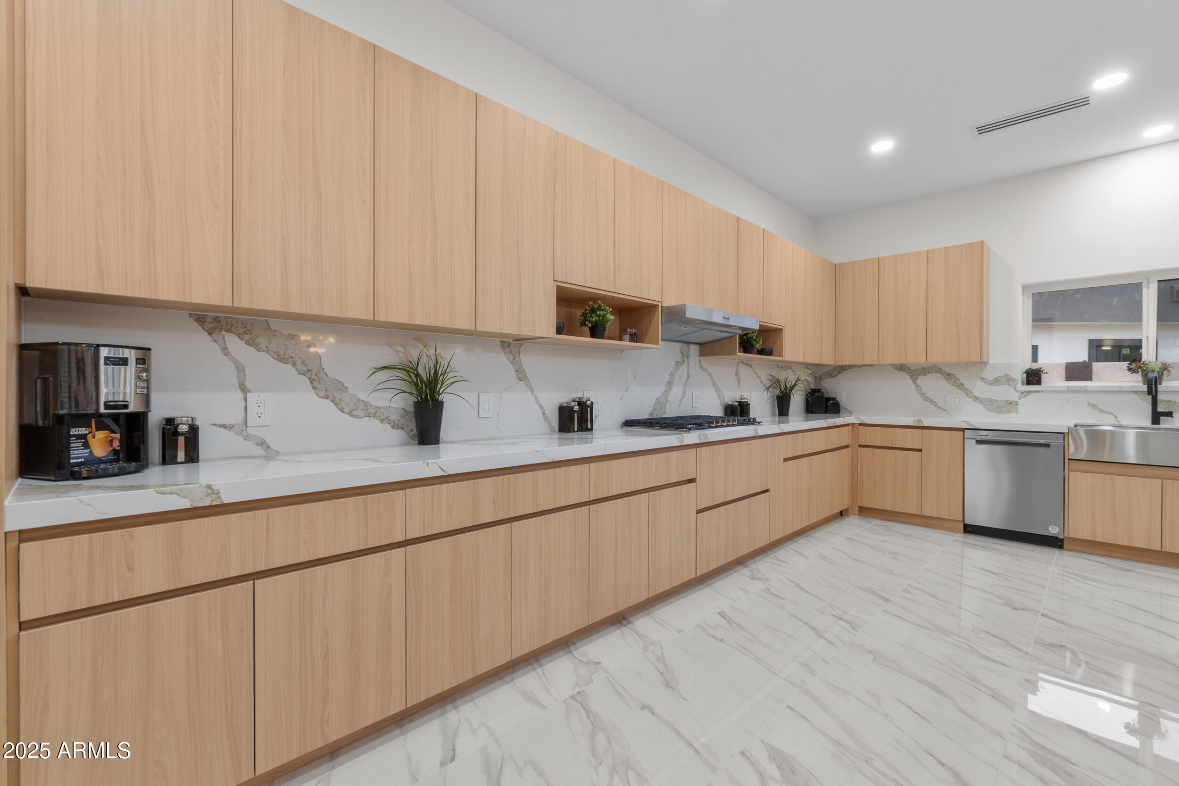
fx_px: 491
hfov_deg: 100.4
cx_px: 590
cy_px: 393
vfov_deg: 77.3
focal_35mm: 15
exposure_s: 1
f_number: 9
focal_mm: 10
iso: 250
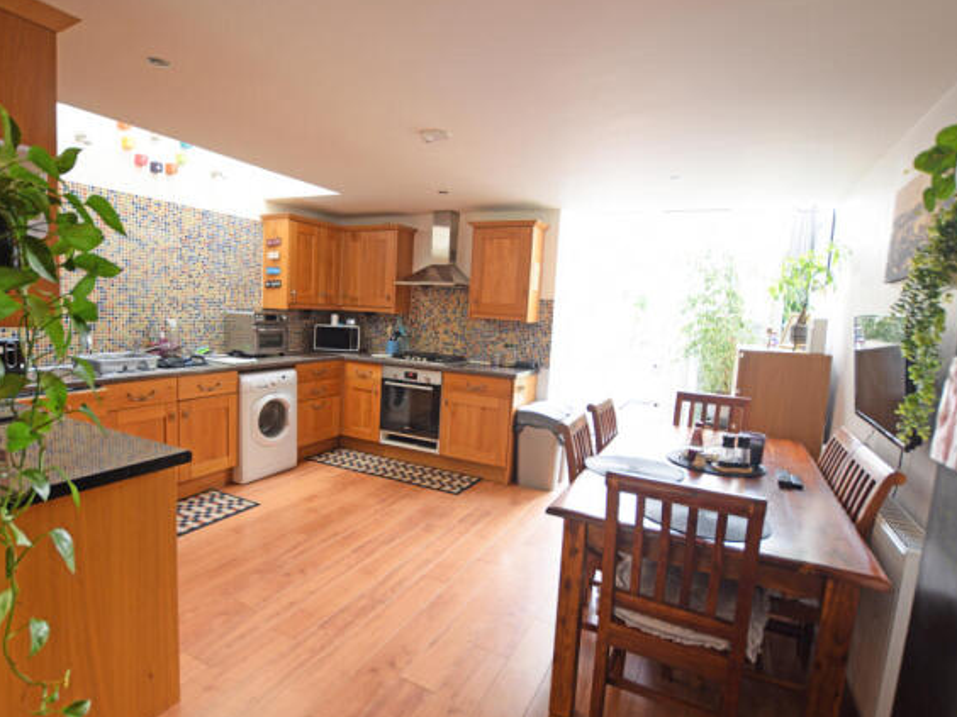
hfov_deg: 83.5
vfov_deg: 67.9
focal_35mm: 19
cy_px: 362
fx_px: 533
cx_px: 425
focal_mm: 11.5
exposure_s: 1/20
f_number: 3.5
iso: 320
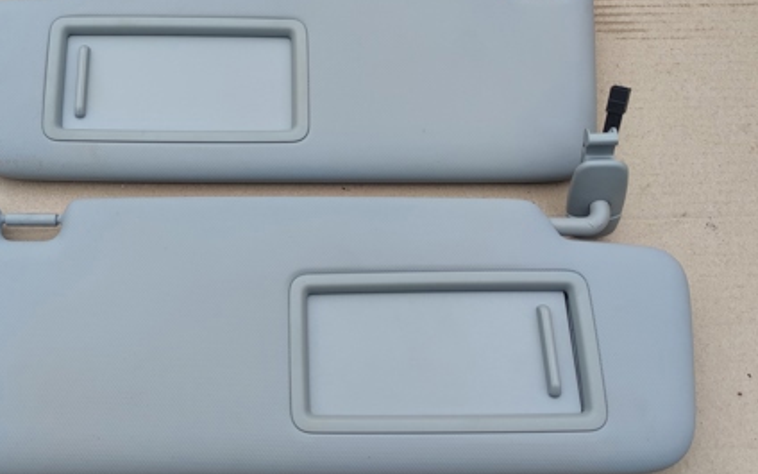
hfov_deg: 48.6
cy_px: 175
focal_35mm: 40
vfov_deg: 31.8
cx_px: 265
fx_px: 826
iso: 50
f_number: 1.89
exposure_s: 1/177
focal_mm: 5.43
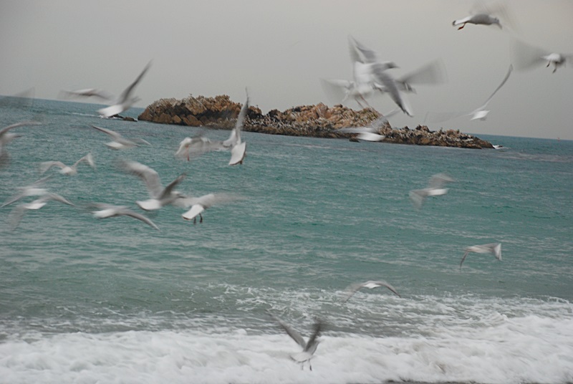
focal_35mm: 120
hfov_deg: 17.0
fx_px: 1913
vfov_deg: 11.5
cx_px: 286
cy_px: 192
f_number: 6.3
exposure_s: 1/30
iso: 400
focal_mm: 80
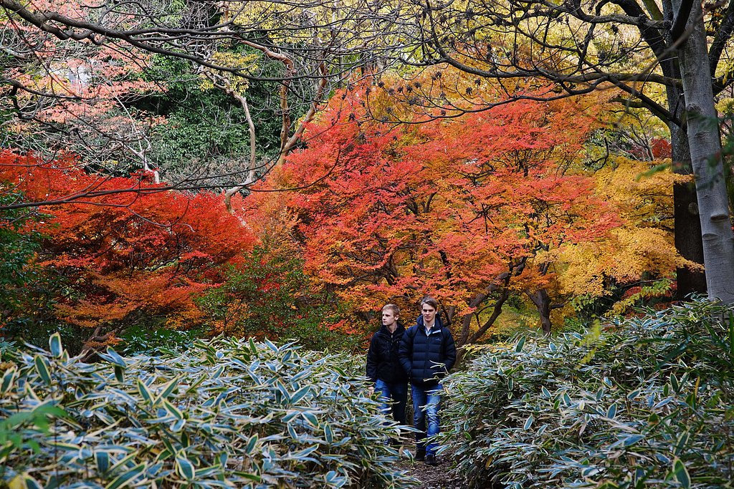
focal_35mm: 85
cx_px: 367
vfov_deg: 16.1
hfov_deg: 23.9
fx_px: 1733
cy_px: 244
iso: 1250
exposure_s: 1/200
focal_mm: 85
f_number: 8
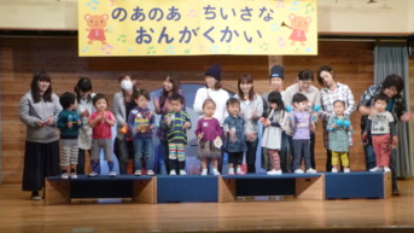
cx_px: 208
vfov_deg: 20.0
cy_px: 97
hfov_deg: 34.9
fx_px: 659
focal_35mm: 60
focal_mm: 9.7
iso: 400
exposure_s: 1/13
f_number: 5
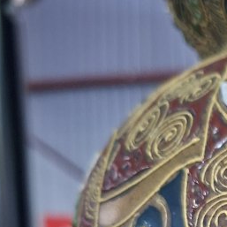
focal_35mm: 95
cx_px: 384
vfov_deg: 16.4
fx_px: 705
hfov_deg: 16.0
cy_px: 360
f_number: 1.8
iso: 500
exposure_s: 1/25
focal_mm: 5.54
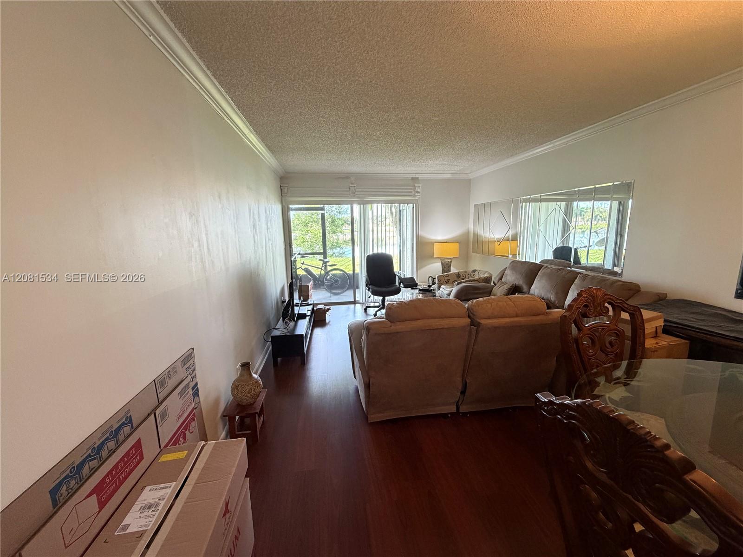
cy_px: 278
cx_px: 372
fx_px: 300
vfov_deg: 85.7
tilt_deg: -9.4
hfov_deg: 102.1
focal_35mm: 14
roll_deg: +1.1
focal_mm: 2.22
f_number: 2.2
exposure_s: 1/60
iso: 400
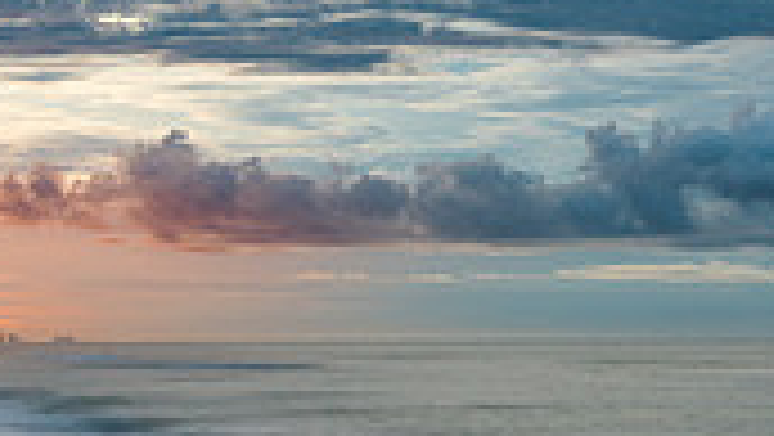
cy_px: 188
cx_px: 954
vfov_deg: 7.5
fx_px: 3347
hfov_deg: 12.8
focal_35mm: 163
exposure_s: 2
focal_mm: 46
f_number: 14
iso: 64
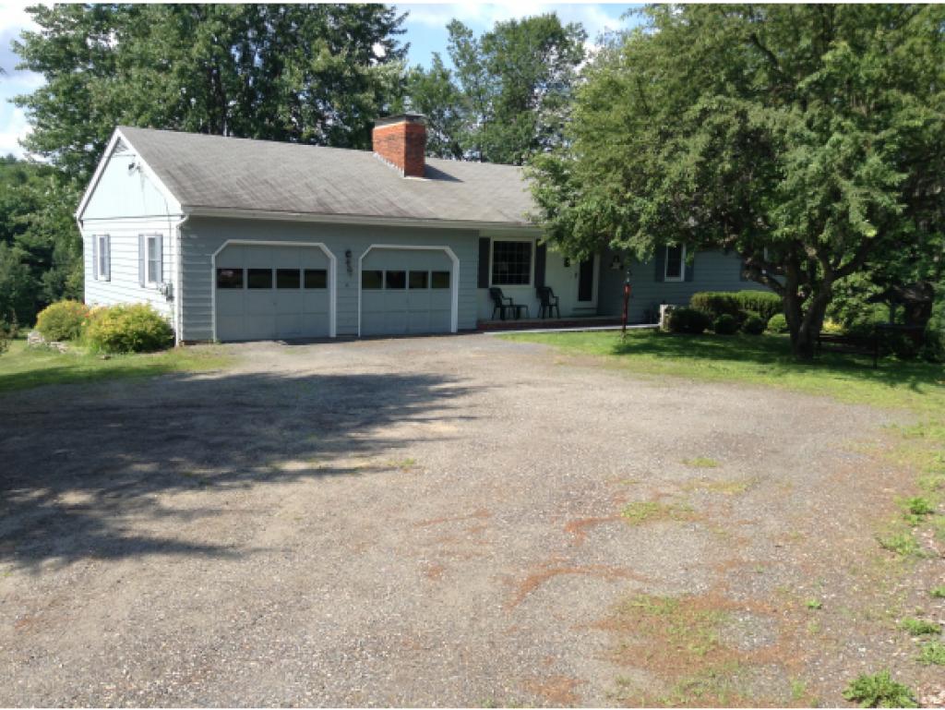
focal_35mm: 33
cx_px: 472
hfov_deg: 55.3
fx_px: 901
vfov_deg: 43.0
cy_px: 355
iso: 32
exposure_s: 1/591
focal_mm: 3.3
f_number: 2.4
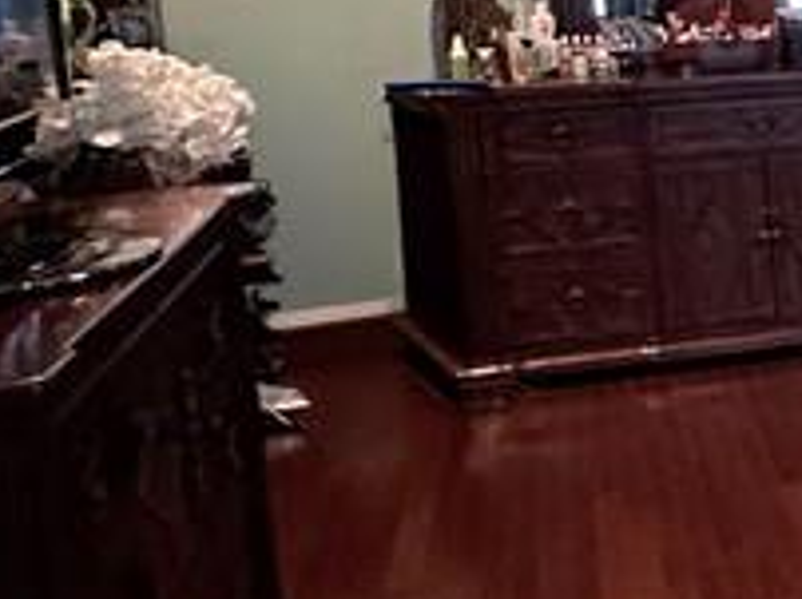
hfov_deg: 17.7
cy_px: 79
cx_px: 1664
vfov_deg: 20.3
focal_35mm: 71
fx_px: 1643
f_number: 2.2
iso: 800
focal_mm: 2.22
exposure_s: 1/40
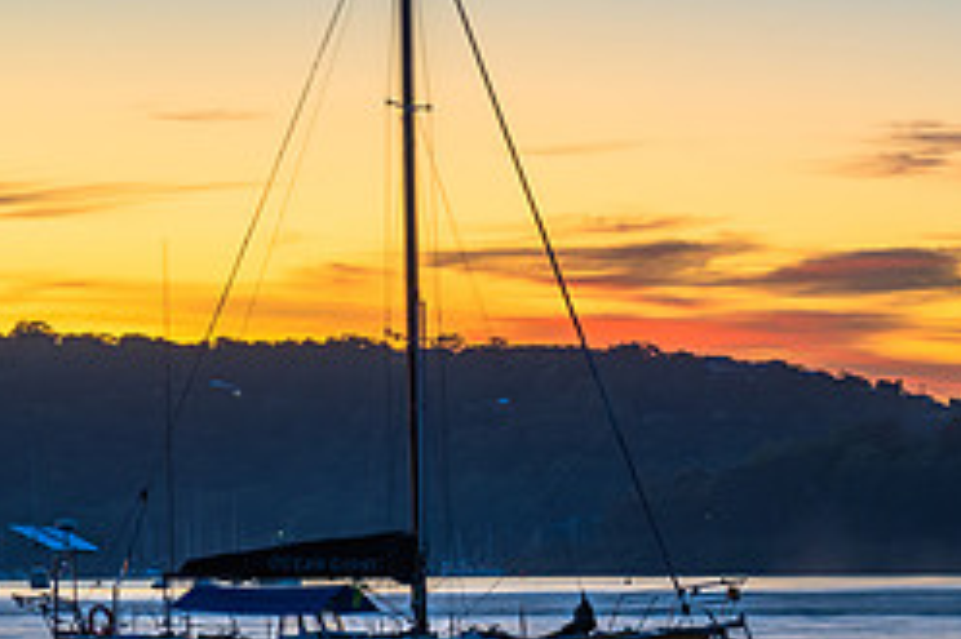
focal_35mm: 235
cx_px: 992
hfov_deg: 8.7
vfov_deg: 5.8
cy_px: 498
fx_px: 6269
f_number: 8
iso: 100
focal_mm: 100
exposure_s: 2.5
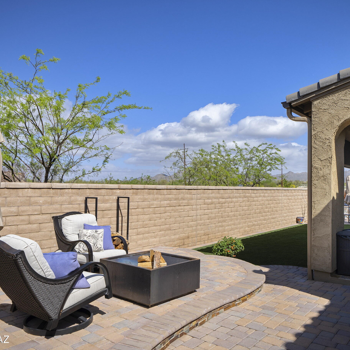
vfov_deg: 60.9
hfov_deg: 60.6
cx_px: 204
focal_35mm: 26
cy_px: 177
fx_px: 297
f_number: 9
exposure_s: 1/200
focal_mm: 20
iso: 100
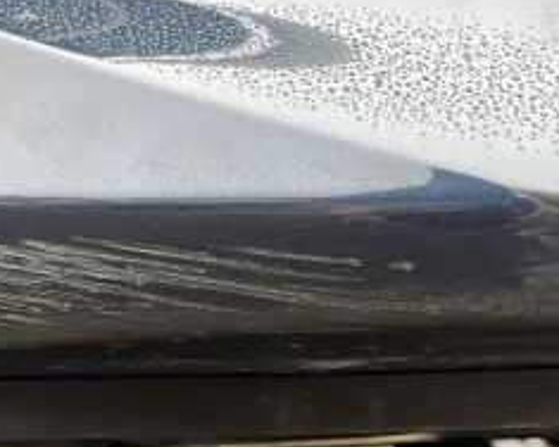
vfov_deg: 22.0
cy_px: 330
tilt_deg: +2.4
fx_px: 1142
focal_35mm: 69
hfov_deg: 26.9
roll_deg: +0.3
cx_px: 102
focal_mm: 5.1
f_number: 1.6
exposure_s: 1/122
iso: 64
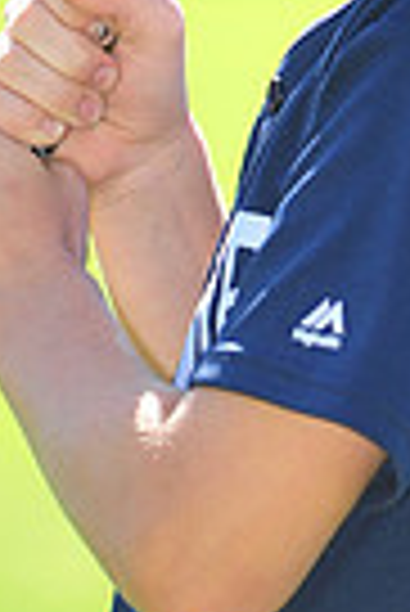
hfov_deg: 1.6
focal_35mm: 852
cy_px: -212
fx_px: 14517
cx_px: 428
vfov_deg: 2.4
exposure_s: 1/500
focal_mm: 200
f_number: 5
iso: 320
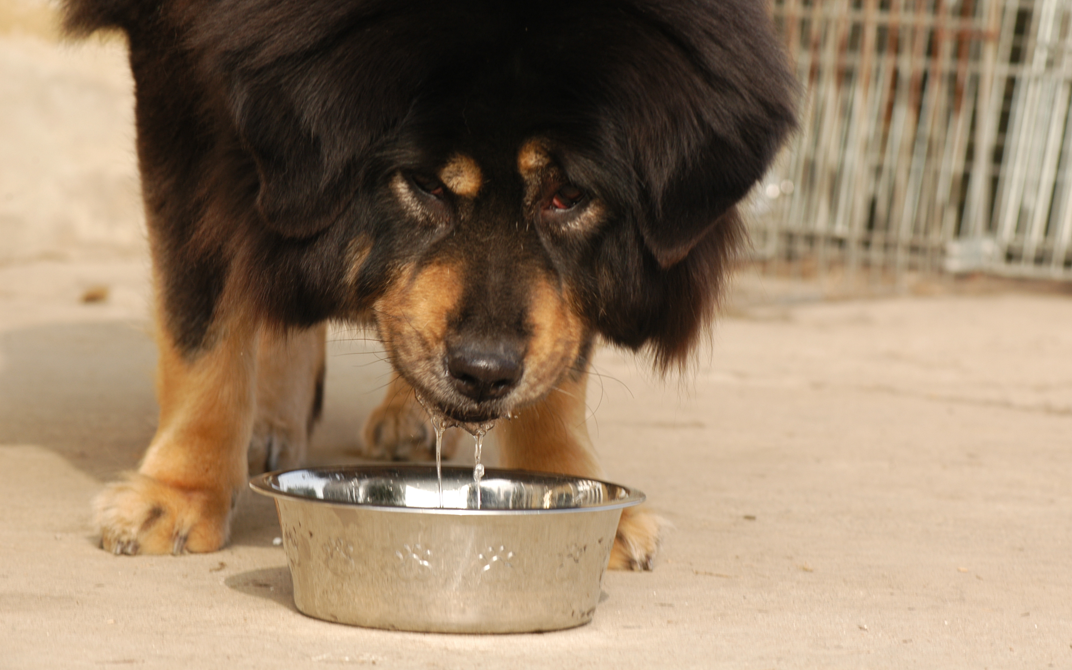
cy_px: 317
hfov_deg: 10.9
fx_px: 5595
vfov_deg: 6.9
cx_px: 535
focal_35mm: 192
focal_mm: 125
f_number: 6.3
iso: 200
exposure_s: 1/160
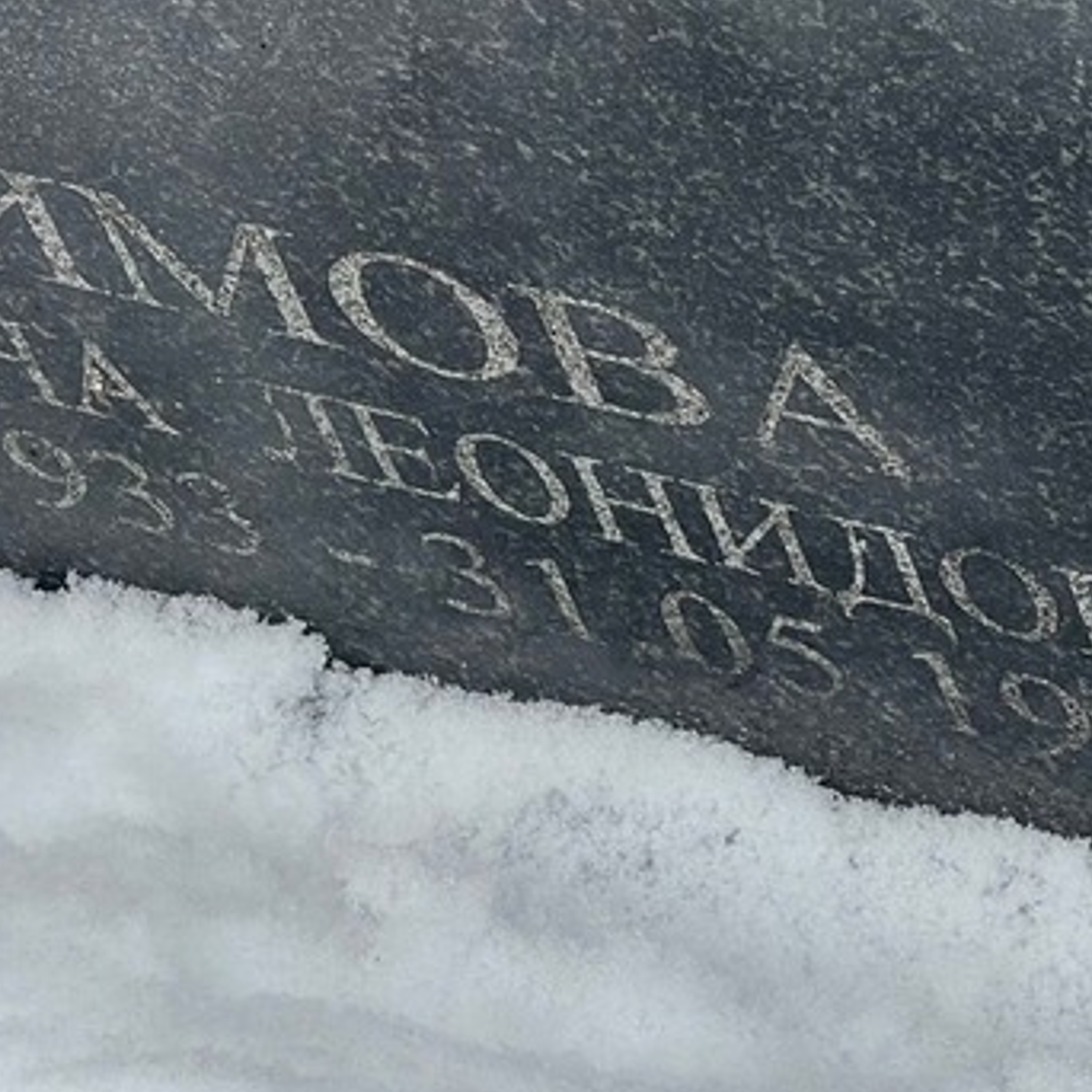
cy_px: 246
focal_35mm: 204
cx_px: 434
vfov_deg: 8.6
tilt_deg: -50.3
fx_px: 7281
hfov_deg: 8.6
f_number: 2.8
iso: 50
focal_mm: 9
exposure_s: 1/99
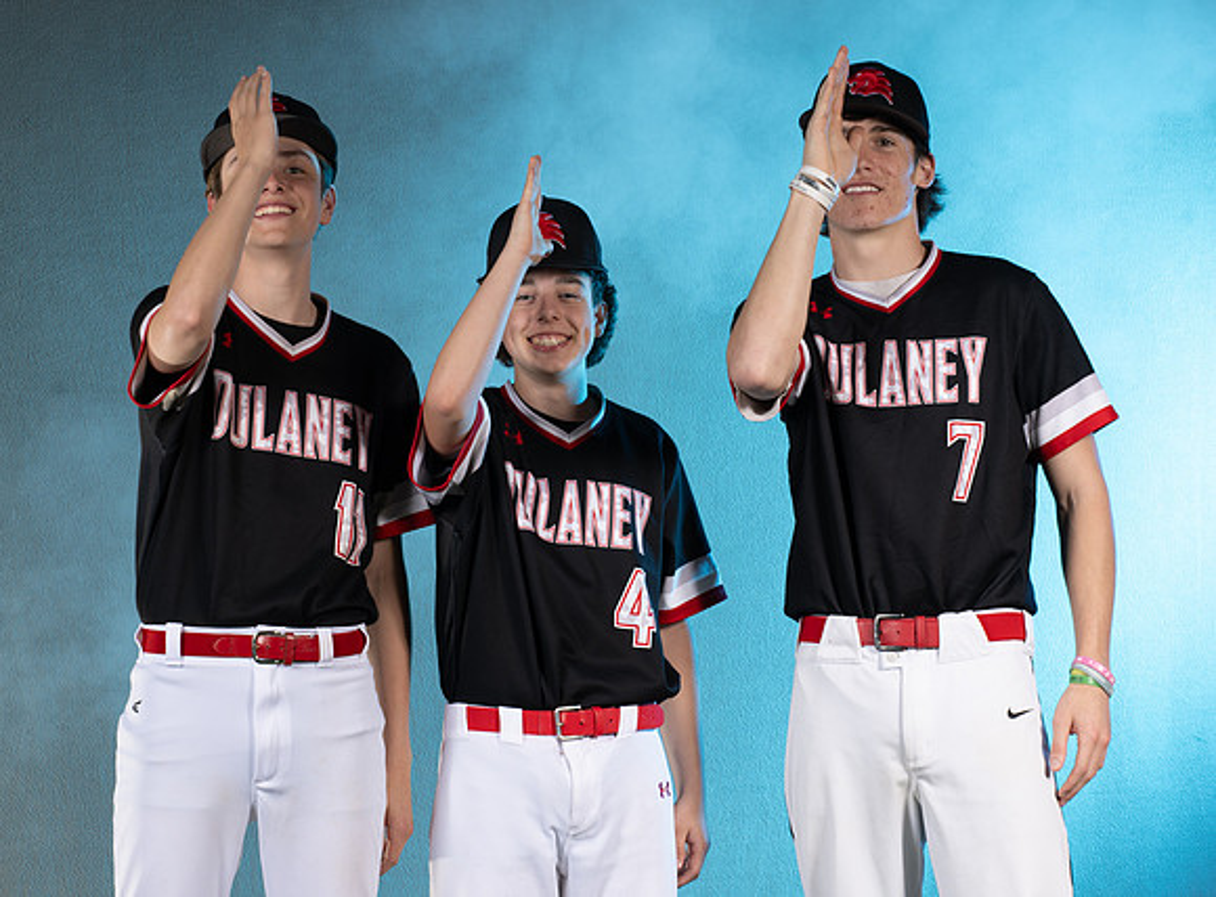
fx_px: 6632
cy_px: 415
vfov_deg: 7.7
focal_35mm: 190
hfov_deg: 10.5
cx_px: 584
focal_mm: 165
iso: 64
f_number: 7.1
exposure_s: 1/200
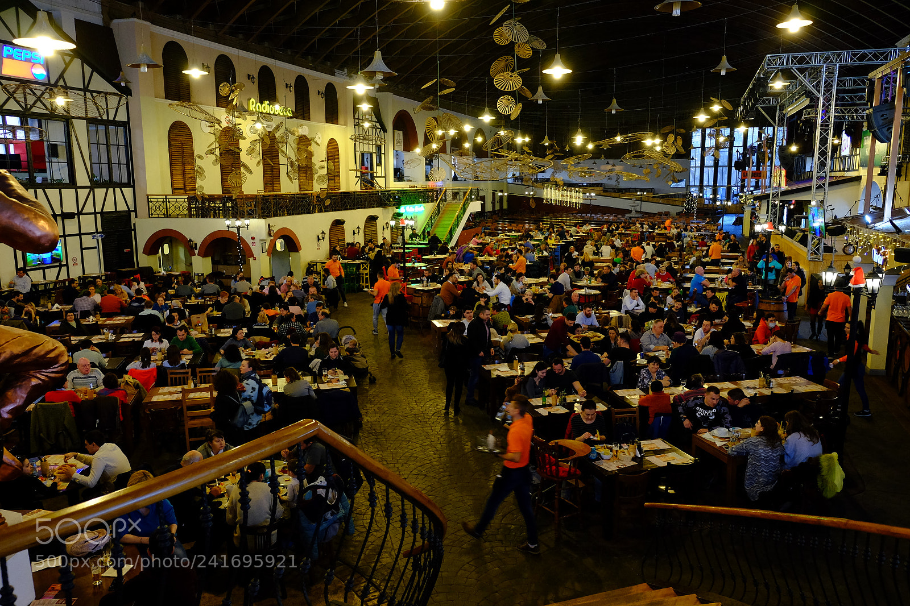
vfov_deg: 47.9
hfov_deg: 67.4
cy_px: 303
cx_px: 455
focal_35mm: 27
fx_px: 682
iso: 2000
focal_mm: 18
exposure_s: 1/40
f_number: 4
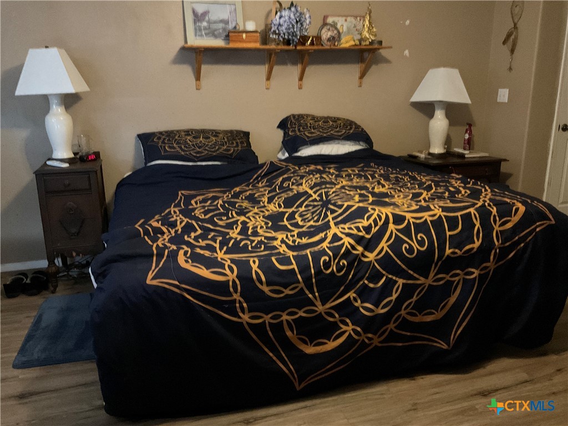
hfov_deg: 61.7
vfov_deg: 48.2
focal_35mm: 29
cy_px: 213
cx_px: 284
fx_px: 476
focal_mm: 3
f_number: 1.8
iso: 500
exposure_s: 1/17
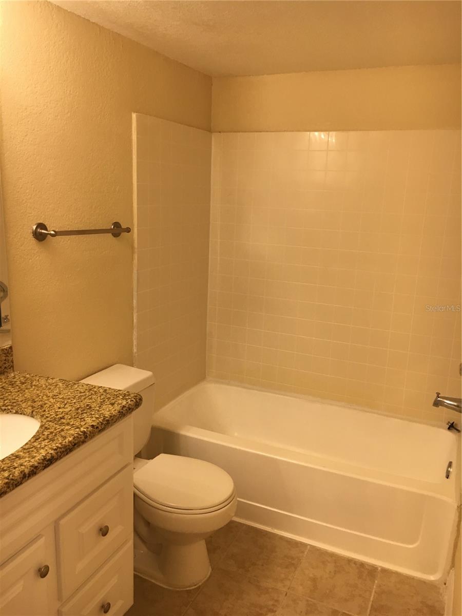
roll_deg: -2.7
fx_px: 516
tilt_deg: -12.4
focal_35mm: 29
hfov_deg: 48.2
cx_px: 231
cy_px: 308
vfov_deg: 61.7
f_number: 2.2
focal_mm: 4.15
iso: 80
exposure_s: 1/30
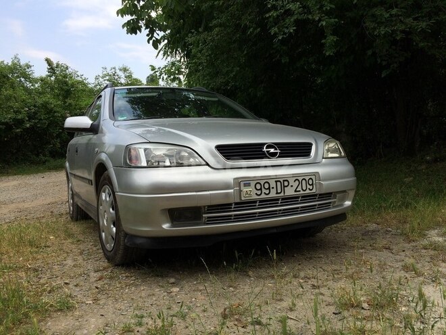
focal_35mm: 29
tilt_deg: -4.6
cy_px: 168
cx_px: 223
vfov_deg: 48.2
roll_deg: -0.4
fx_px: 374
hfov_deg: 61.7
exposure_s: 1/1172
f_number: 2.2
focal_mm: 4.15
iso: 32
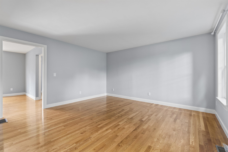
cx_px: 114
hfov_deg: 100.4
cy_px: 76
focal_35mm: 15
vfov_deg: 77.3
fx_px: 95
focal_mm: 10
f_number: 8
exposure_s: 2.5
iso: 200
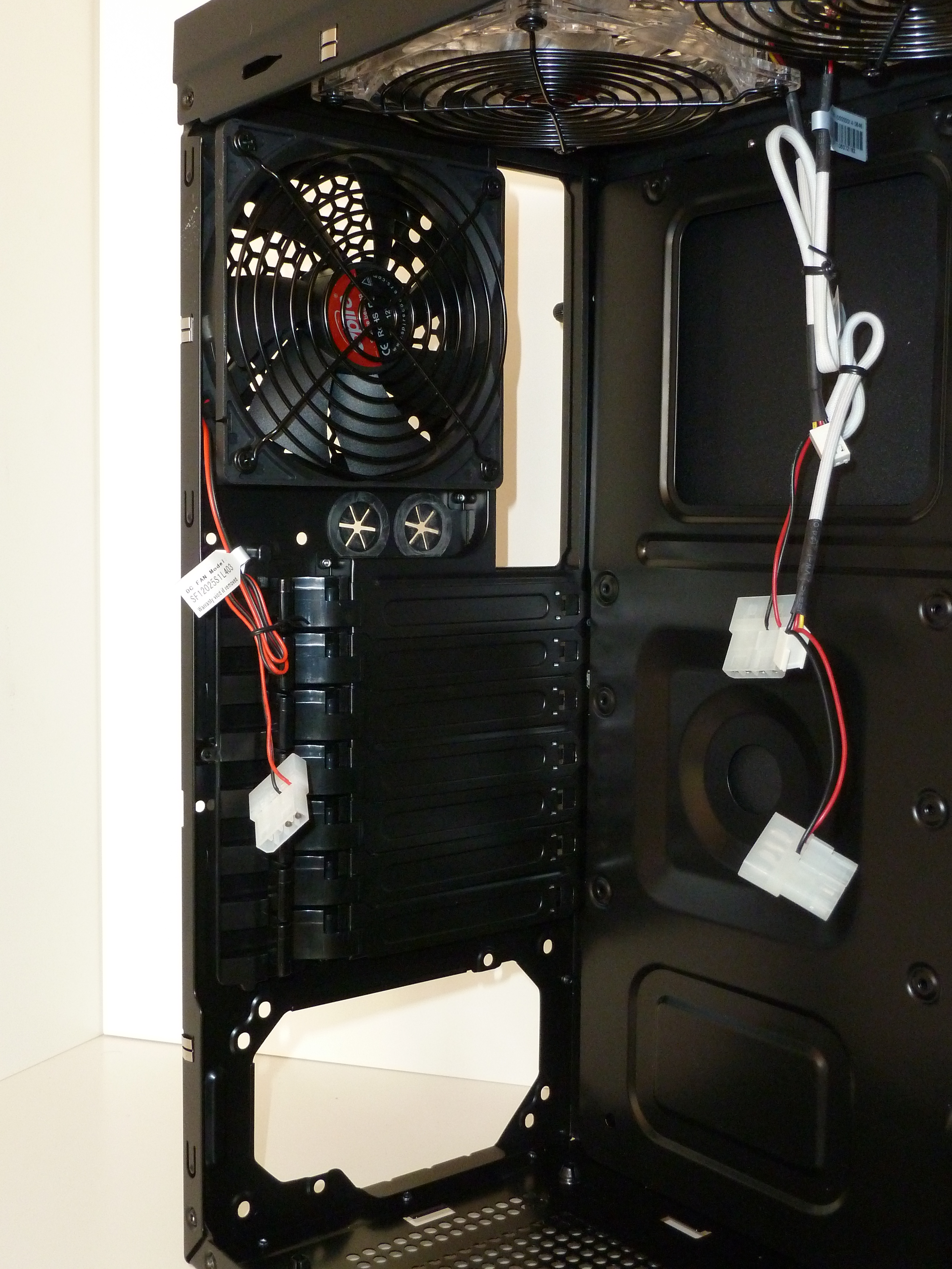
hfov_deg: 36.0
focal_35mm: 40
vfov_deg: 46.8
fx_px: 1467
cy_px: 634
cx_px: 476
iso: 400
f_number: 3.6
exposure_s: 1/60
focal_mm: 6.5
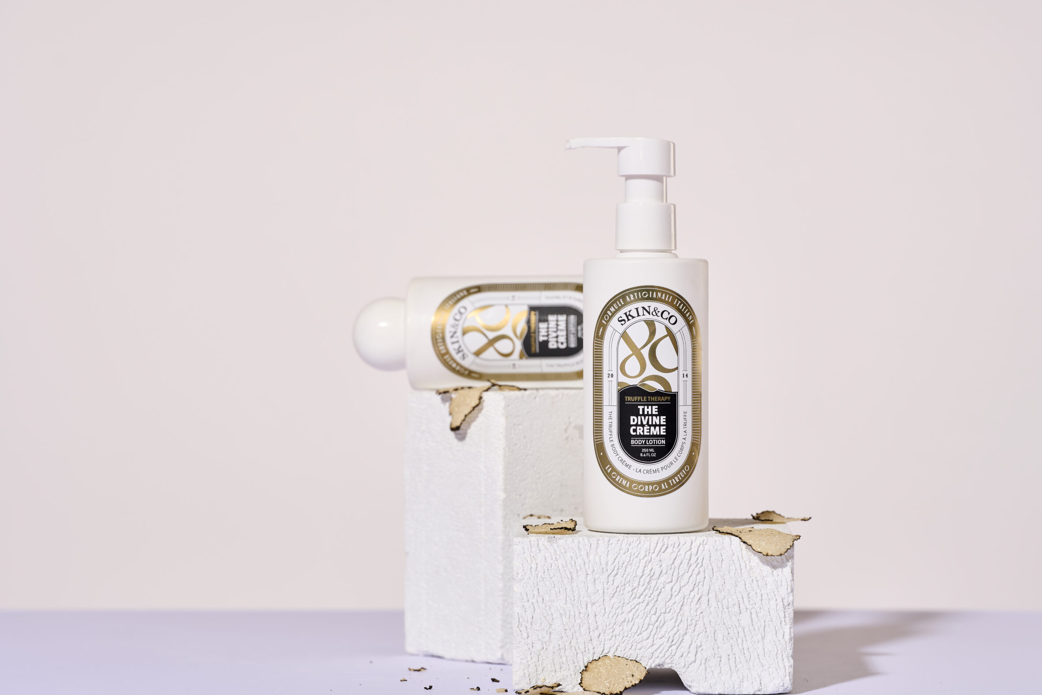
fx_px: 3299
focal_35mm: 114
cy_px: 353
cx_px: 555
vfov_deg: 12.0
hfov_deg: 17.9
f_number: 7.1
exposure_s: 1/160
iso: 64
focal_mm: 105
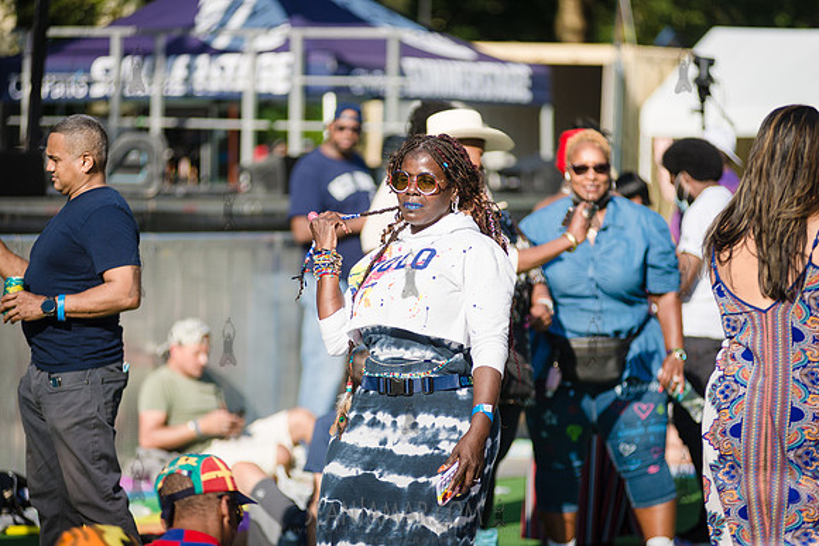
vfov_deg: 8.1
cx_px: 410
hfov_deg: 12.1
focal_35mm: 170
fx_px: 3868
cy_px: 273
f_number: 3.5
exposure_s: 1/4000
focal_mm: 170
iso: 200
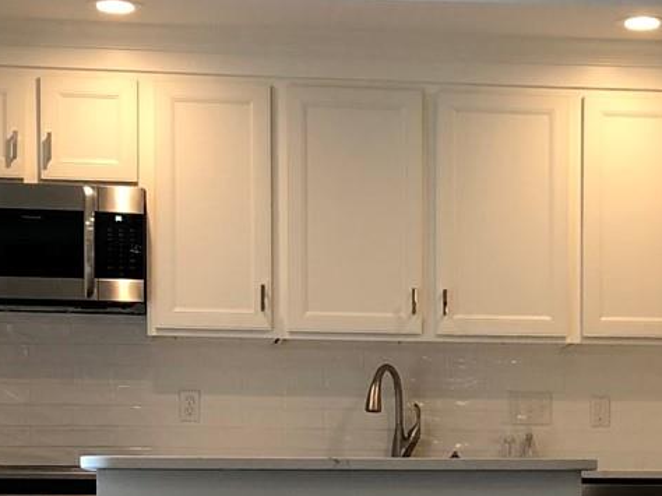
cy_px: 580
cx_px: 521
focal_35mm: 121
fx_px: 2313
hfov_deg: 16.2
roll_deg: +0.0
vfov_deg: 12.0
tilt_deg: -1.6
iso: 40
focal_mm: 4
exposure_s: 1/30
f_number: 1.8
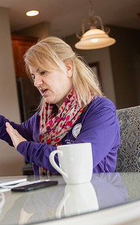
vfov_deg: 26.8
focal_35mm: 77
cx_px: 26
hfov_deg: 16.8
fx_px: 470
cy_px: 112
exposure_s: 1/160
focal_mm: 50
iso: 500
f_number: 3.2
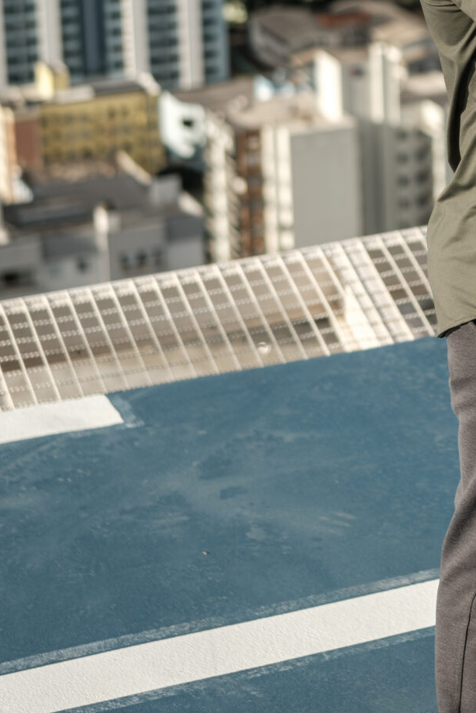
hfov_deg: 11.7
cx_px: 597
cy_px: 35
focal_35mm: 114
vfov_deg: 17.6
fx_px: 2261
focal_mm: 27
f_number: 1.4
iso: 64
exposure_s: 1/5000
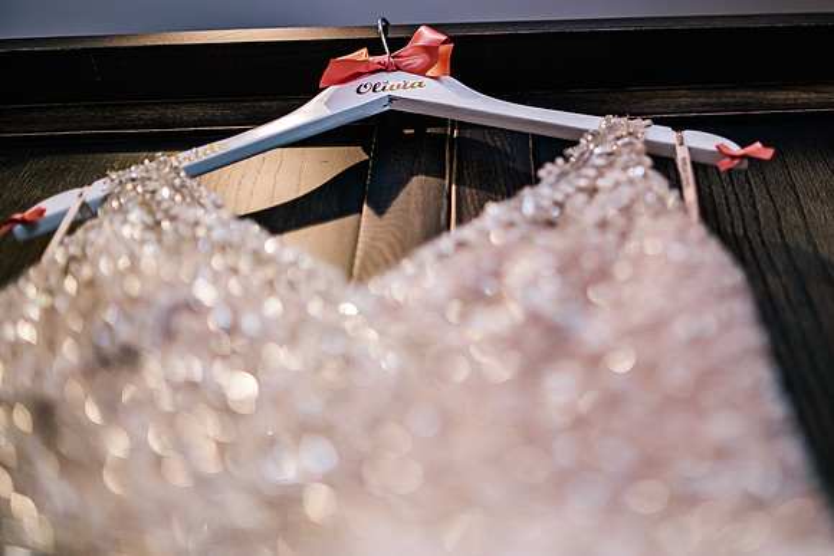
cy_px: 170
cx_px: 579
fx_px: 1126
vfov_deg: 27.5
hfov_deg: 40.0
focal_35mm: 49
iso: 640
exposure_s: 1/250
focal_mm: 35
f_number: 1.4
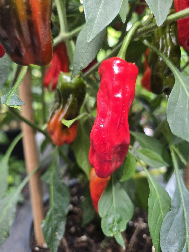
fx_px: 167
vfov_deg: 73.9
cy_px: 126
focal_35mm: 23
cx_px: 94
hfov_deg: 58.9
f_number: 1.7
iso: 200
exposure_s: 1/100
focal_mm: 6.3
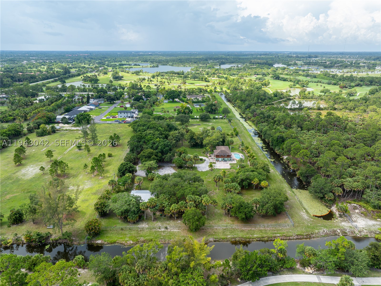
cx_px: 190
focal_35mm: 24
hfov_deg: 71.6
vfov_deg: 56.8
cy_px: 143
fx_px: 264
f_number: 5
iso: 100
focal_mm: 12.29
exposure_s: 1/320
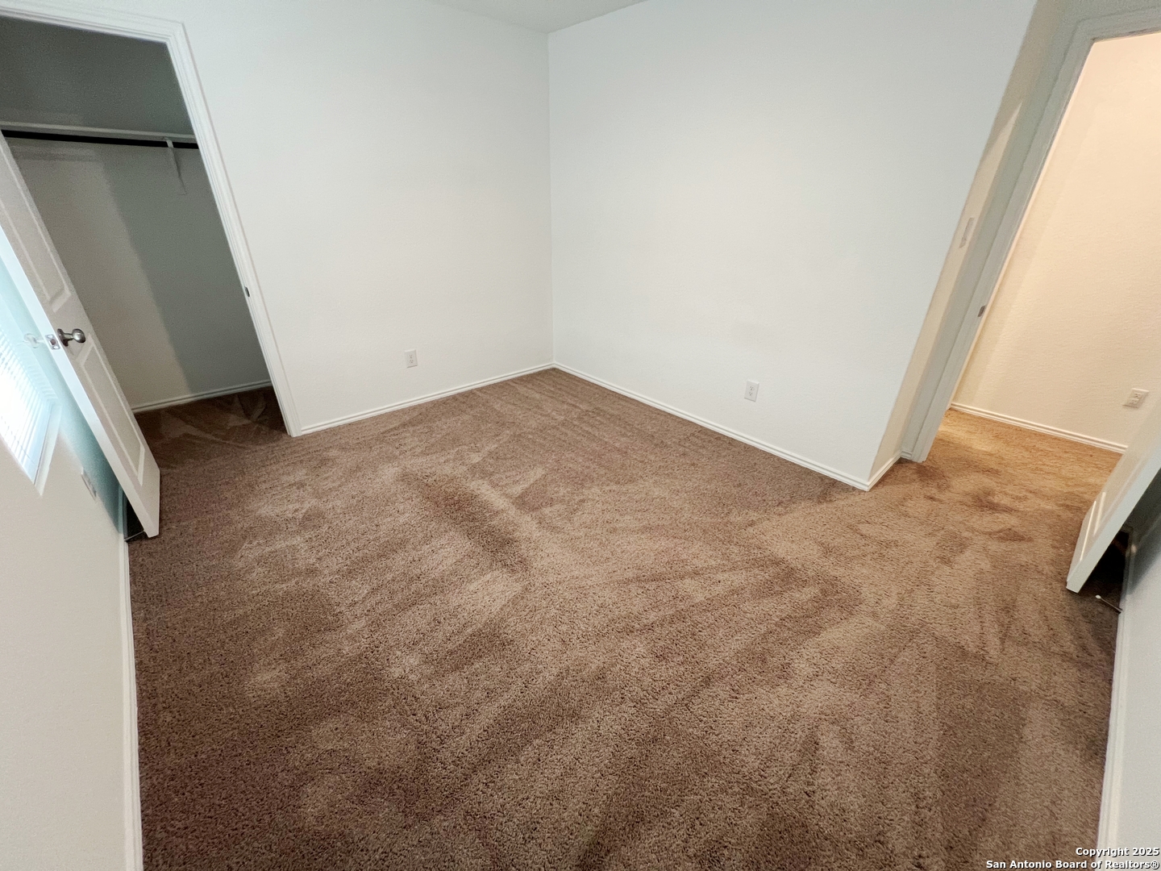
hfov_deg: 106.2
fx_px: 436
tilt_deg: -27.1
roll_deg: -0.7
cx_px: 580
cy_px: 436
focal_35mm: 13
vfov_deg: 89.9
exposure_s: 1/60
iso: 200
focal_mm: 1.57
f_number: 1.8
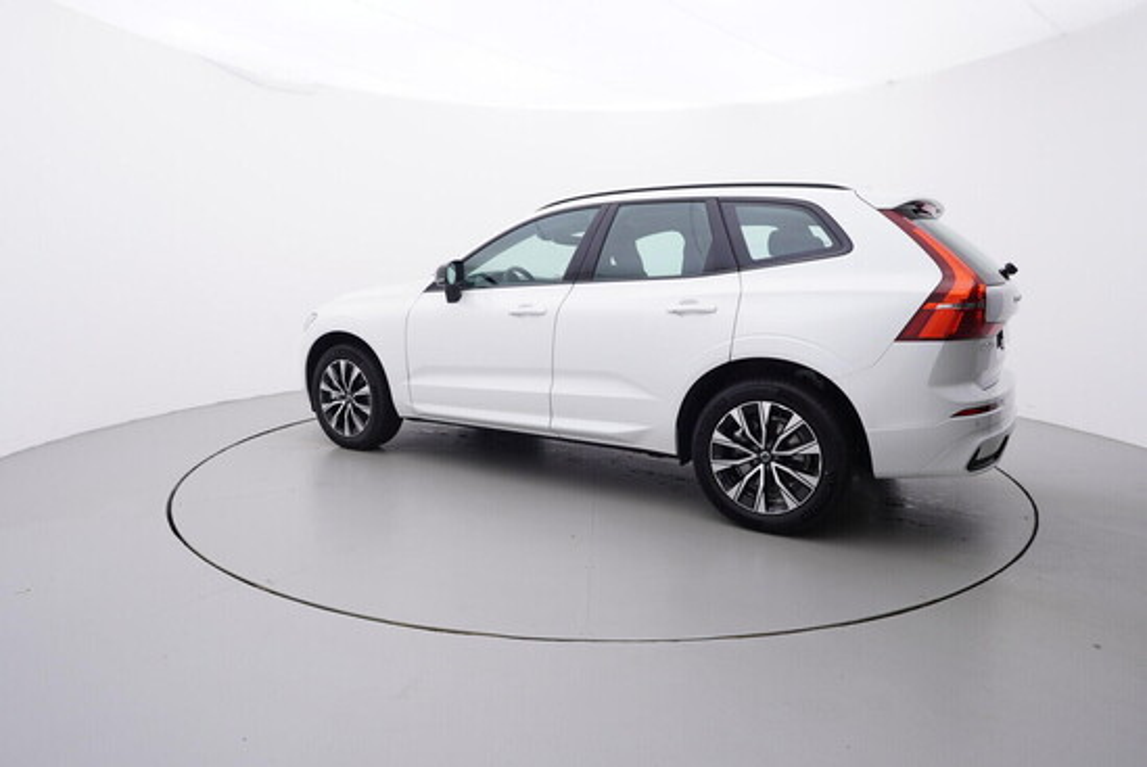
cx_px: 574
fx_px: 717
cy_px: 384
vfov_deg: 56.2
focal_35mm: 22
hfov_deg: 77.3
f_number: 5
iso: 200
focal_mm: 15
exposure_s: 1/80
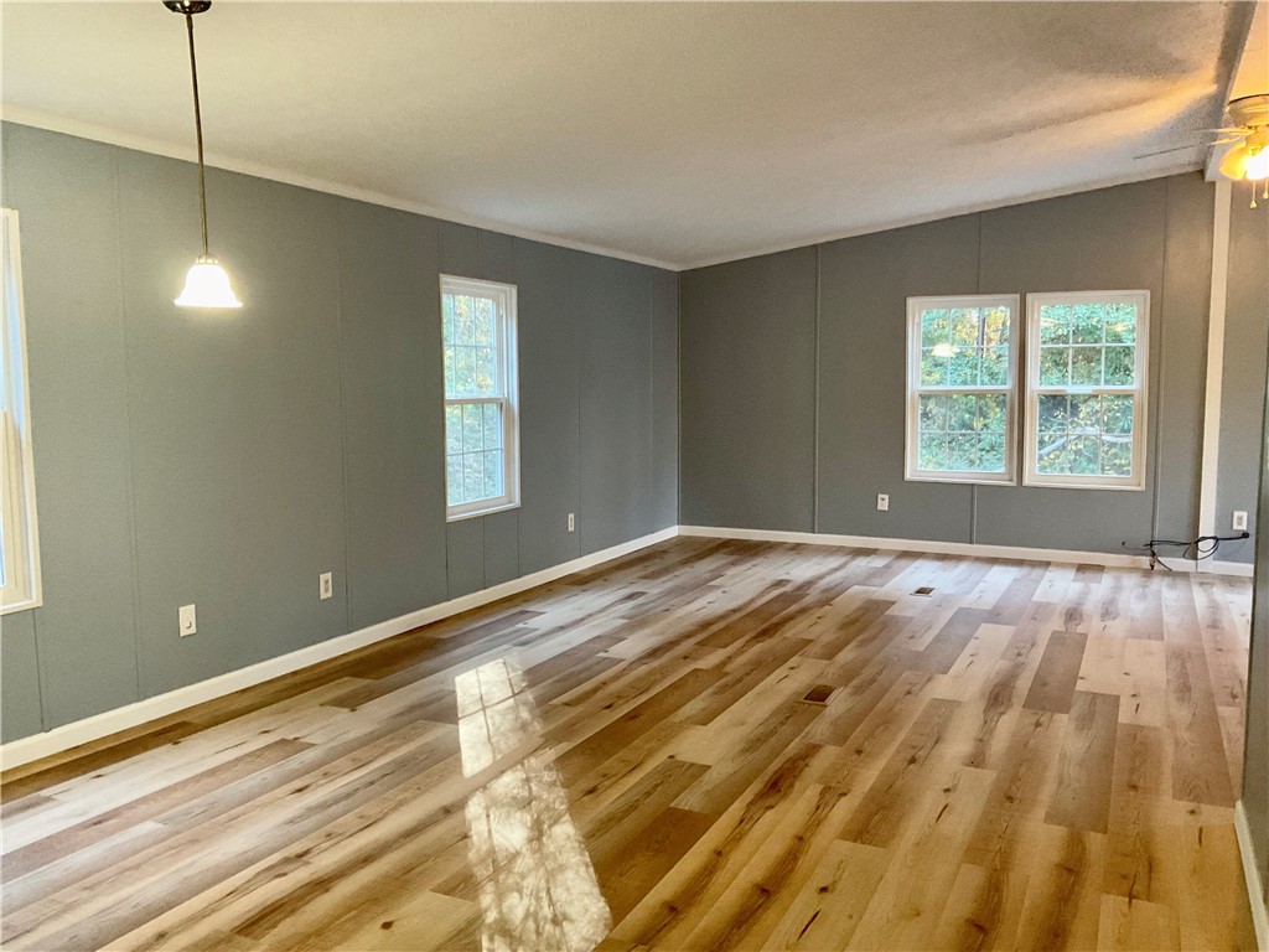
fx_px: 1063
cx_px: 634
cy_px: 476
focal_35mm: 29
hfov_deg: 61.7
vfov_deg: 48.2
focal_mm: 3
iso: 200
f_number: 1.8
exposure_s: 1/60
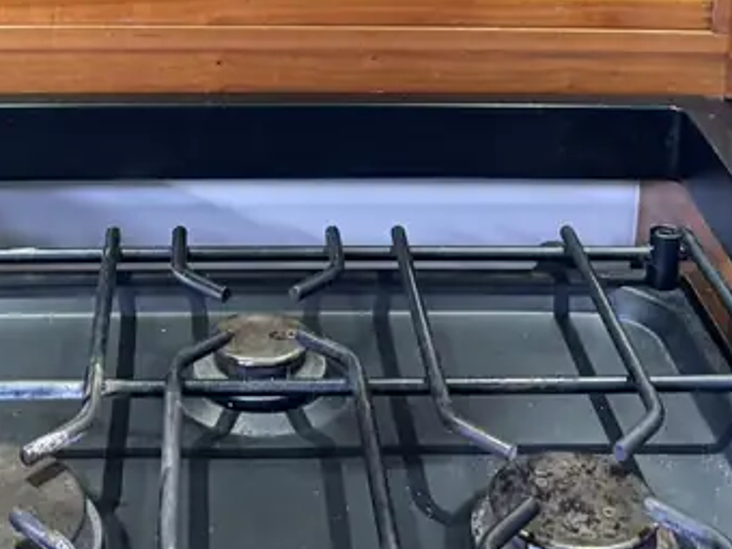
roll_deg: -1.3
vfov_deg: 18.3
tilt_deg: -10.1
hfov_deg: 27.0
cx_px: 301
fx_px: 1523
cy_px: -266
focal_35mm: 72
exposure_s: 1/60
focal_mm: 6.76
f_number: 1.78
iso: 250
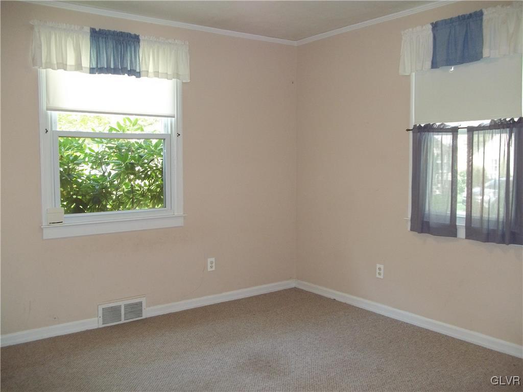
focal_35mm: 32
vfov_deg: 44.2
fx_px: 483
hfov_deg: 56.8
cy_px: 196
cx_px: 262
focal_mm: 5.7
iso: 160
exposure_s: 1/30
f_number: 2.9
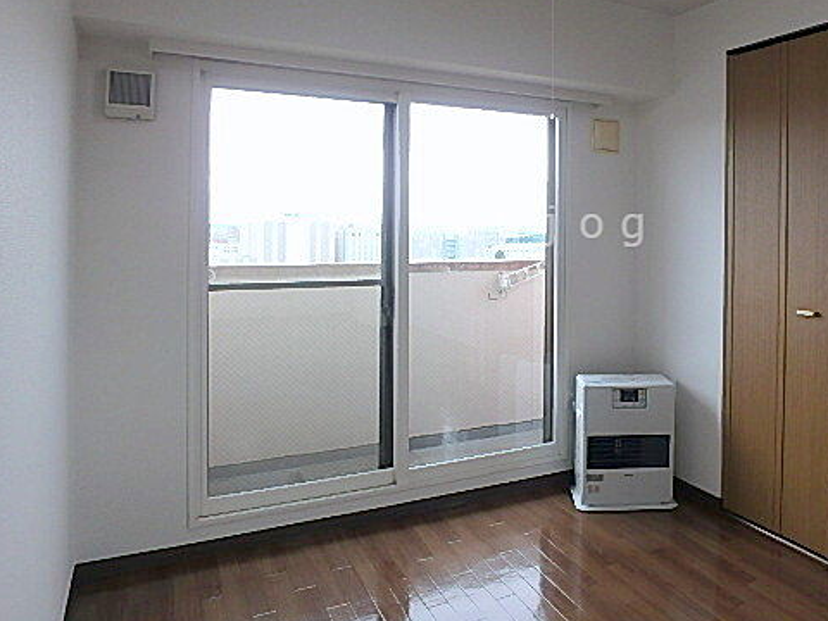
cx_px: 535
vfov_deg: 49.2
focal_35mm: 28
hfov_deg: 62.3
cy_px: 226
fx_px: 670
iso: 160
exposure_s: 1/60
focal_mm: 3.7
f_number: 3.5
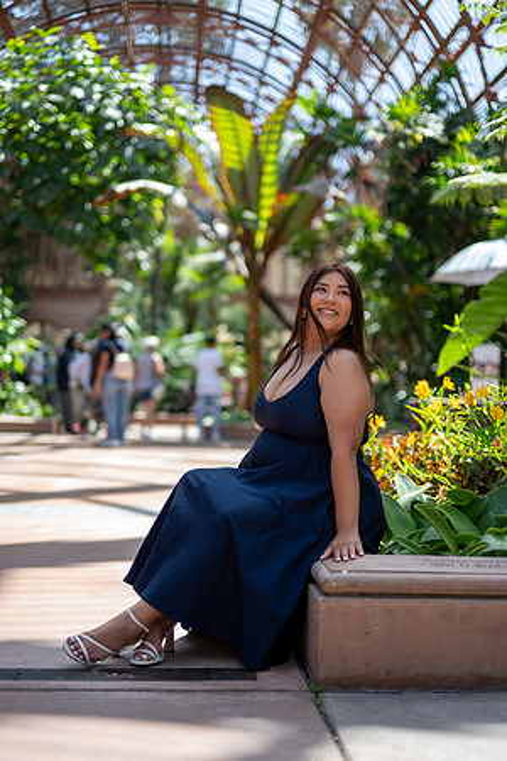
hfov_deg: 27.0
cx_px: 254
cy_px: 380
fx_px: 1056
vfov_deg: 39.6
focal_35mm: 50
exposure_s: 1/1000
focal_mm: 50
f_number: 1.6
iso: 200
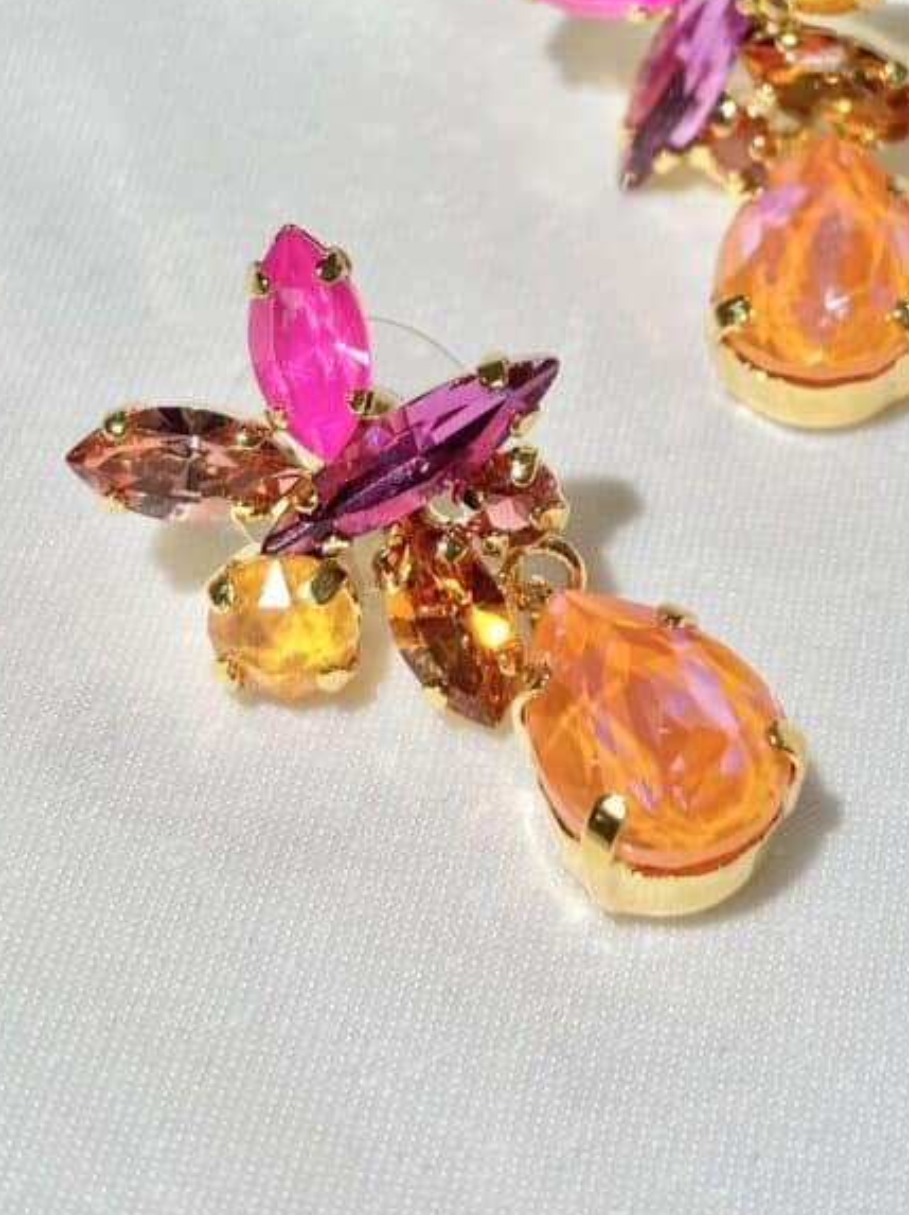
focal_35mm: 93
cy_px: 310
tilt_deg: -38.1
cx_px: 617
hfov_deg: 15.8
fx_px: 3260
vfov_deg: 20.9
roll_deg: -1.4
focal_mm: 5.96
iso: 32
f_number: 1.6
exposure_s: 1/343
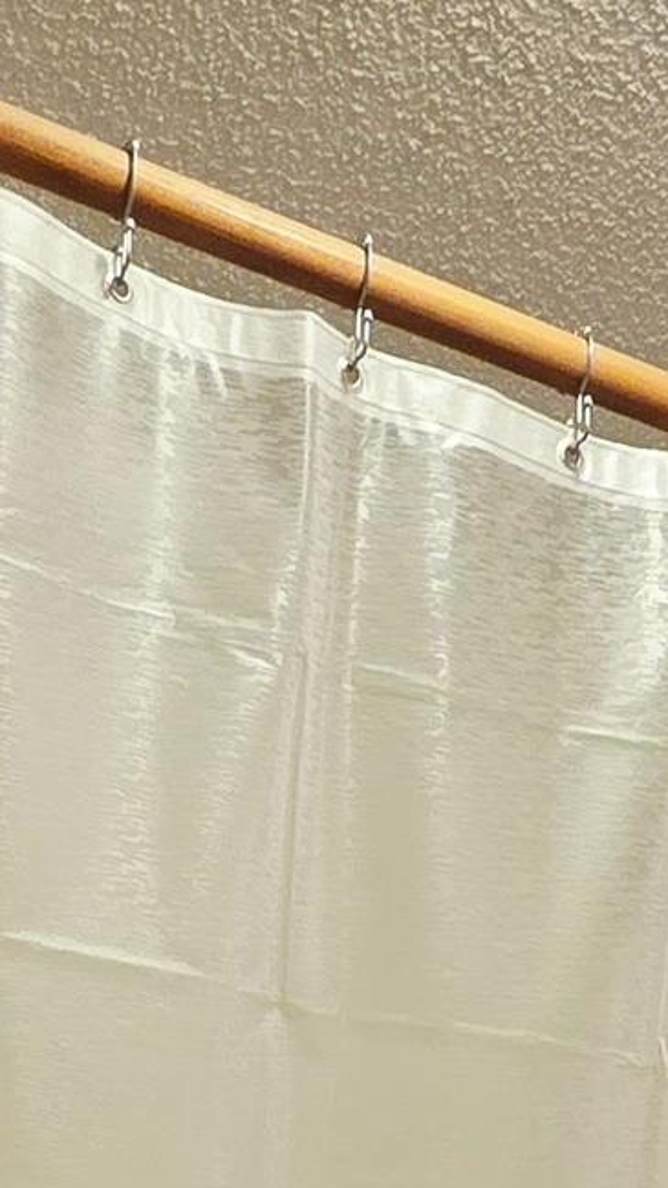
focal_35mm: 67
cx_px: 922
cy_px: 1841
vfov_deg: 23.9
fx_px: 2110
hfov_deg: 16.7
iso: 250
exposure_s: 1/120
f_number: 1.9
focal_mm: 2.2
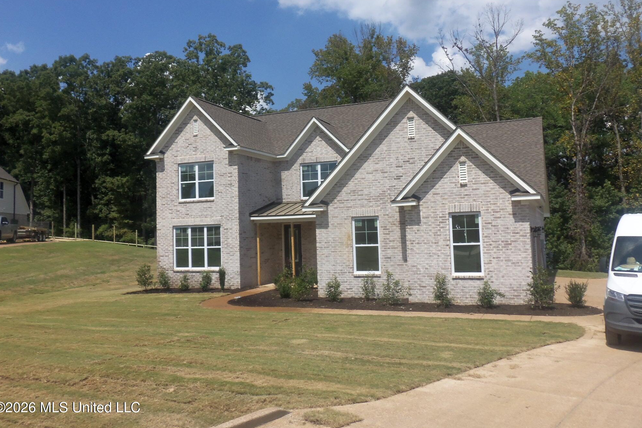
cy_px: 182
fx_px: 535
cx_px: 324
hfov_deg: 61.9
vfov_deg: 43.5
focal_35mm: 30
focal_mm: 5.1
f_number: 8.6
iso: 64
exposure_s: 1/250
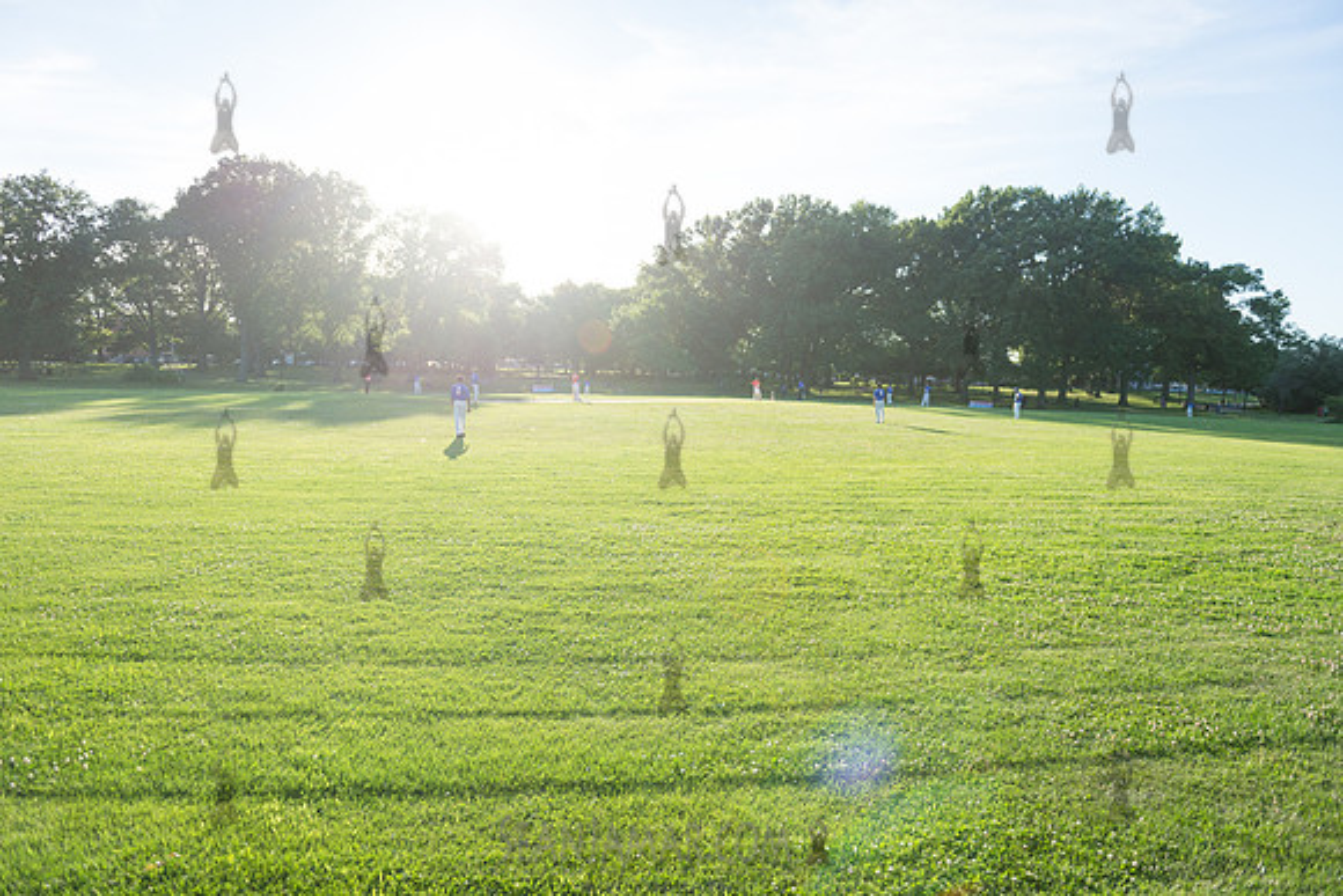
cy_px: 448
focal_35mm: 24
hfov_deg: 73.7
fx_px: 896
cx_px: 672
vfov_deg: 53.2
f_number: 2.8
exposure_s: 1/4000
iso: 400
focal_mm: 24
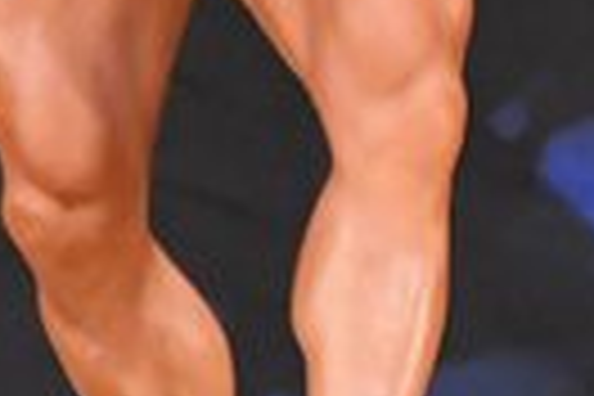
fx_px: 29071
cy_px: -279
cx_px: 1213
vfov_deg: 0.8
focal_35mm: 1762
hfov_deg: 1.2
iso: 6400
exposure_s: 1/400
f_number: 5.6
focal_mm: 200
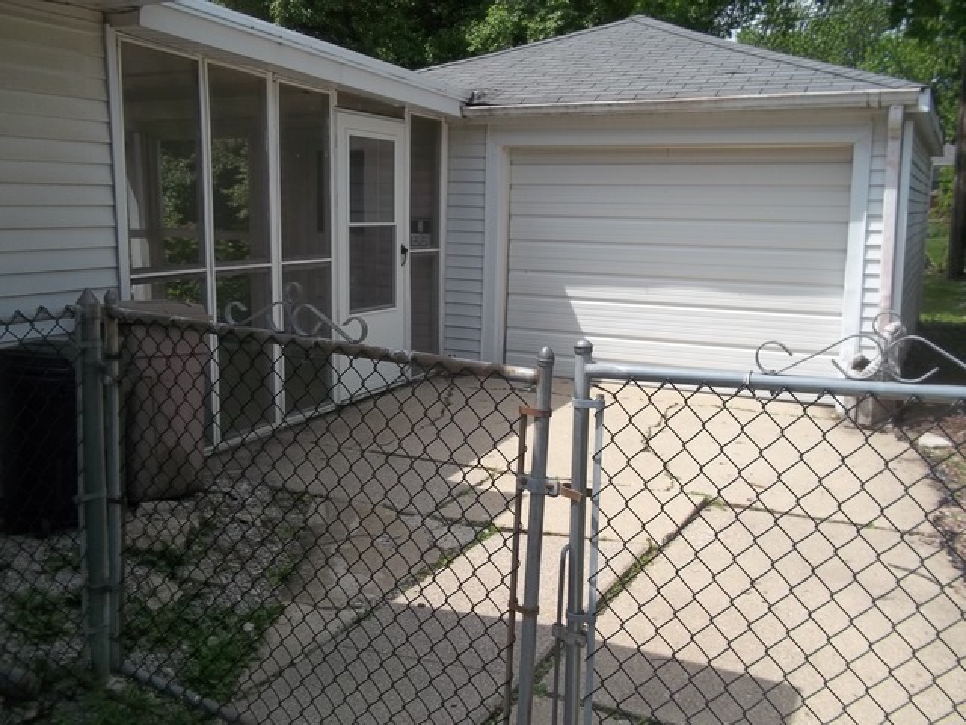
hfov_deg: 56.8
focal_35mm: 32
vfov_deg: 44.2
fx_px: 893
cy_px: 362
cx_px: 483
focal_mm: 5.7
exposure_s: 1/160
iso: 80
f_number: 8.8
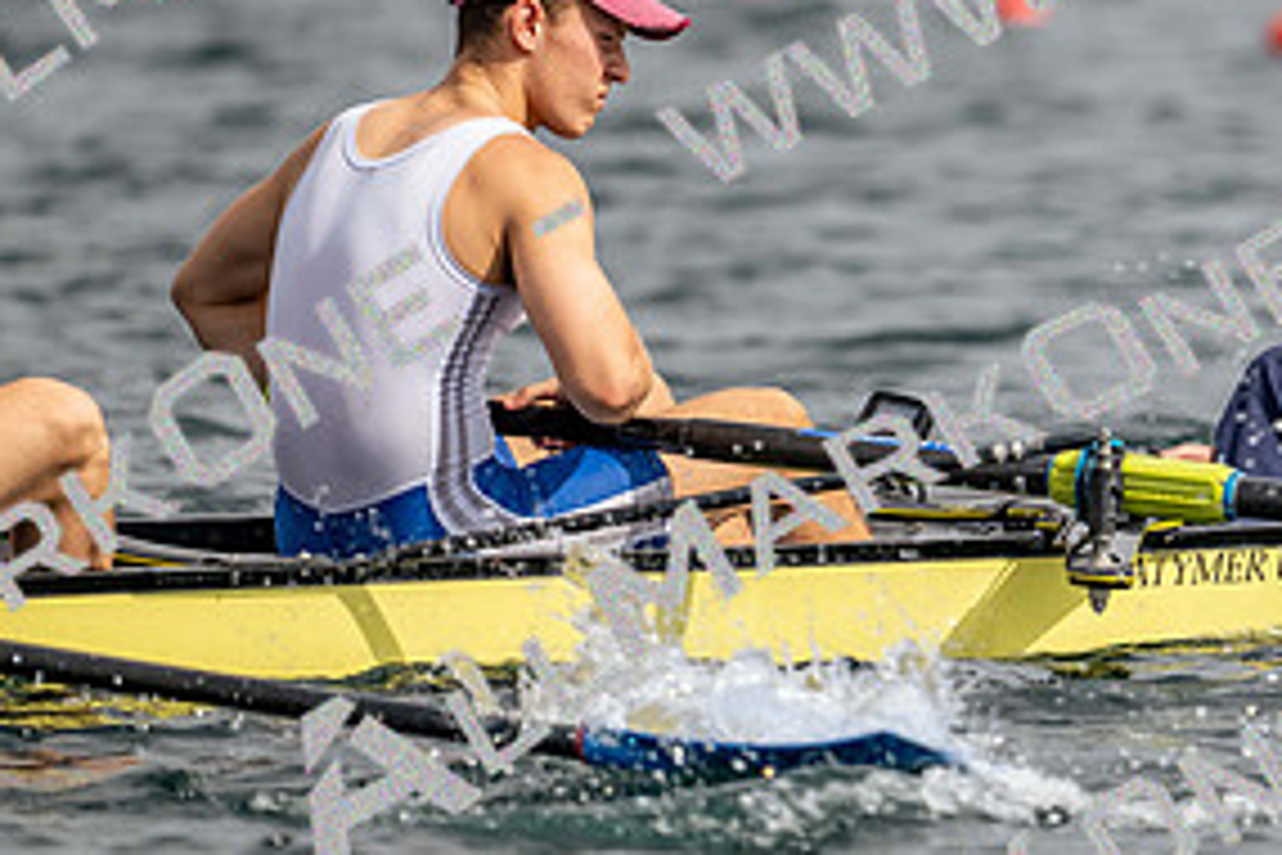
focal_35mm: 815
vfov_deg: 1.7
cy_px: 196
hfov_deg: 2.5
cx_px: 1215
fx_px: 29021
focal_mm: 400
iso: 500
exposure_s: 1/6400
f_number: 4.5
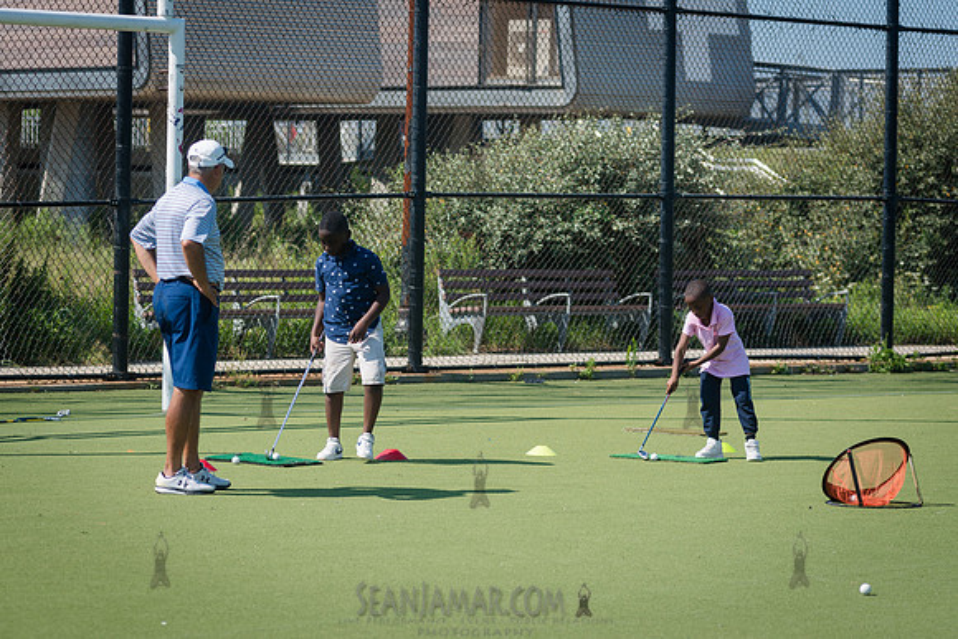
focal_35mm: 137
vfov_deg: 10.0
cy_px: 346
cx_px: 489
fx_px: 3646
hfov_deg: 15.0
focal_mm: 112
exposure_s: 1/800
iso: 100
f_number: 4
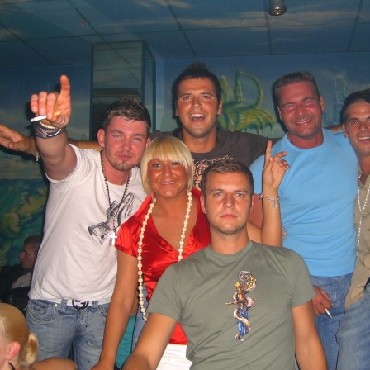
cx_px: 225
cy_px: 185
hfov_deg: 37.4
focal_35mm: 45
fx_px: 544
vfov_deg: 37.6
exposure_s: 1/60
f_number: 2.8
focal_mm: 7.9
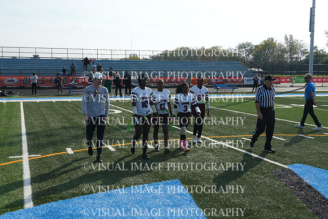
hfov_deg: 45.0
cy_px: 110
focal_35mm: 44
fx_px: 396
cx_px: 164
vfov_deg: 30.9
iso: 125
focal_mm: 29
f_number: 9
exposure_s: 1/250
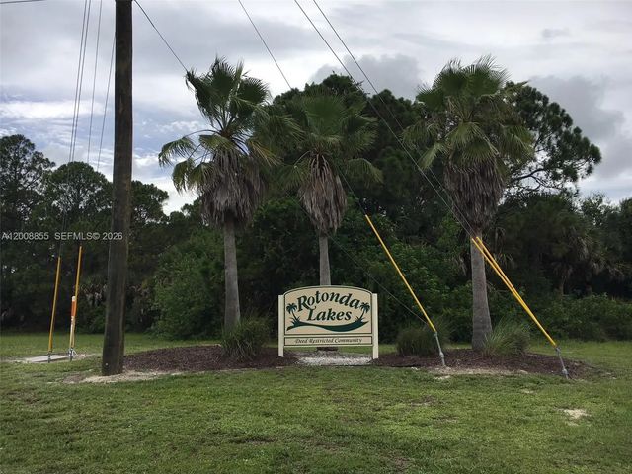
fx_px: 529
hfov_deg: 61.7
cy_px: 237
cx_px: 316
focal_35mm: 29
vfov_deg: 48.2
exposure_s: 1/1789
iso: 25
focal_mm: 4.15
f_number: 2.2
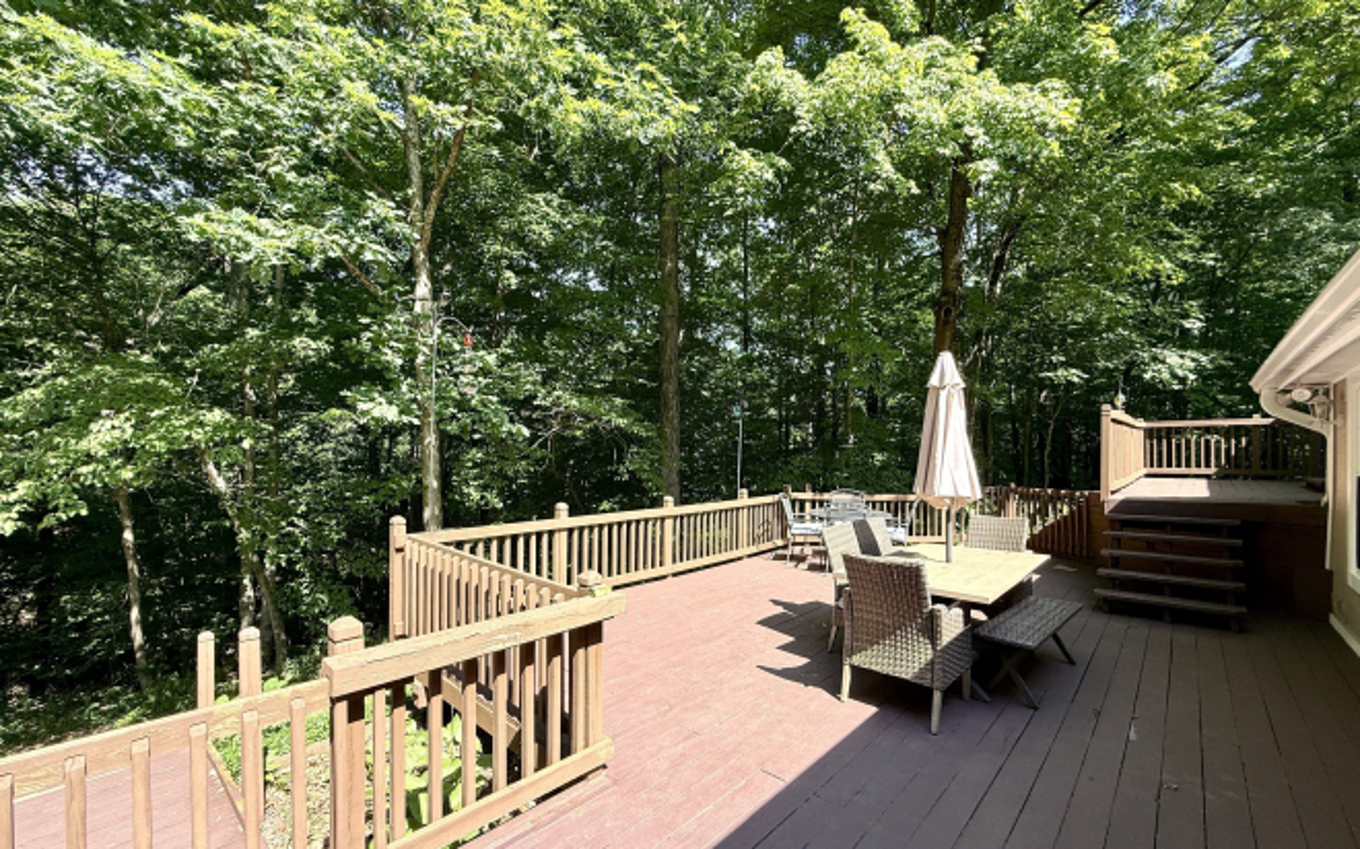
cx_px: 685
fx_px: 556
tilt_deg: -0.7
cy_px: 455
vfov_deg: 74.6
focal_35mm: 15
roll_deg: +0.0
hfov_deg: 101.5
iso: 50
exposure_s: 1/363
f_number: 2.2
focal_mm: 2.22
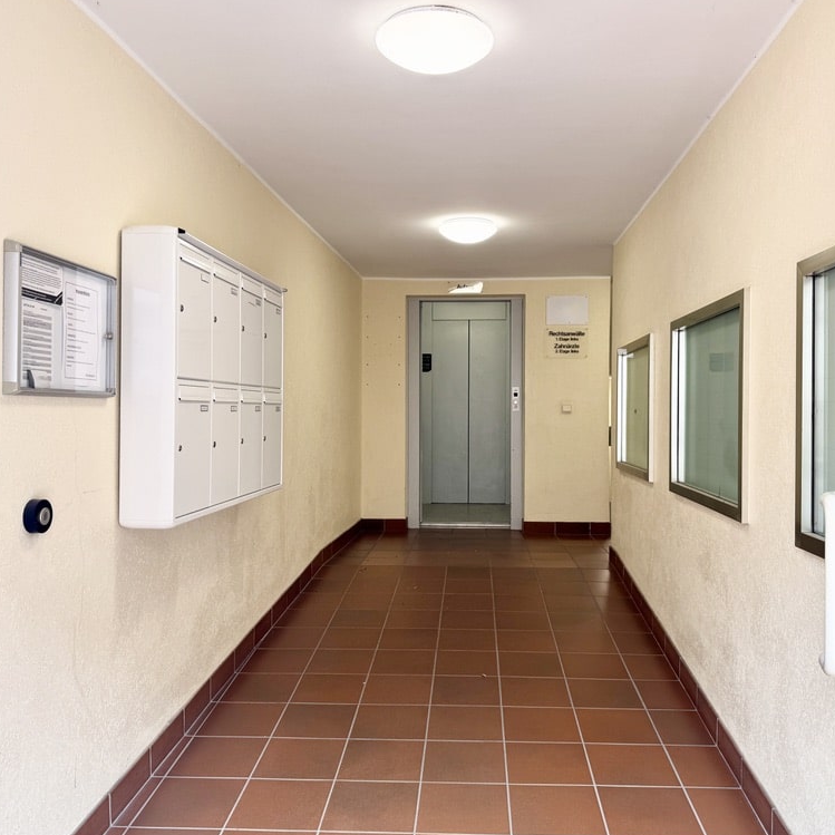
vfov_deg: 55.6
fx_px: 791
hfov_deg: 55.6
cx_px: 448
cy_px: 415
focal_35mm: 29
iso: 64
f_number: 1.78
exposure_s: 1/121
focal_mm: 6.76
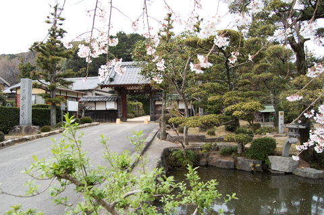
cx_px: 162
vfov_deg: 47.8
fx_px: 243
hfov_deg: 67.4
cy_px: 108
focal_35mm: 27
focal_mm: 18
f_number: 6.3
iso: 200
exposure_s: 1/160
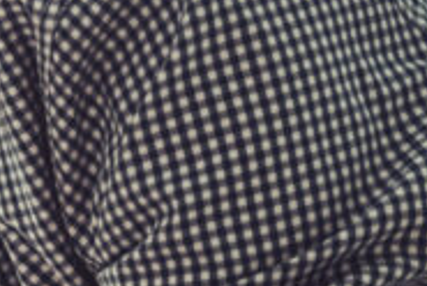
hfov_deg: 6.1
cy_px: 182
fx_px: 3813
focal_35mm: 321
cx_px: -683
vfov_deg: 4.3
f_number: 2.8
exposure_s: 1/160
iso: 1250
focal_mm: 58
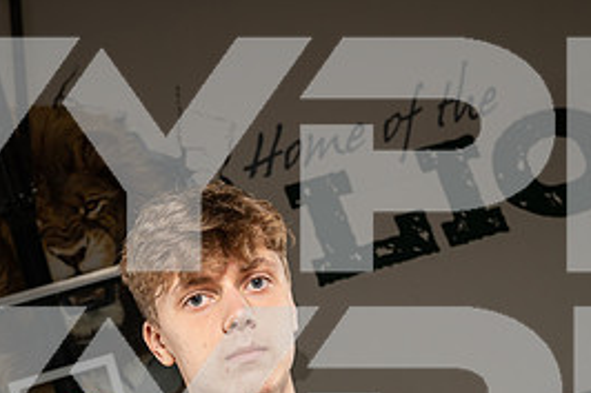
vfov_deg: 18.2
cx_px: 264
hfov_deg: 28.1
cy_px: 425
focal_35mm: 72
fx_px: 1181
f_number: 6.3
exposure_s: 1/250
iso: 320
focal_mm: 33
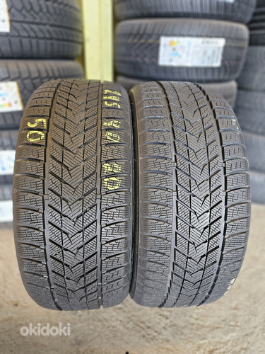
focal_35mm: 23
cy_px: 177
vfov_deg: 73.9
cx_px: 132
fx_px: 235
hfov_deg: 58.9
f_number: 1.8
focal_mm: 5.4
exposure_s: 1/100
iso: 640
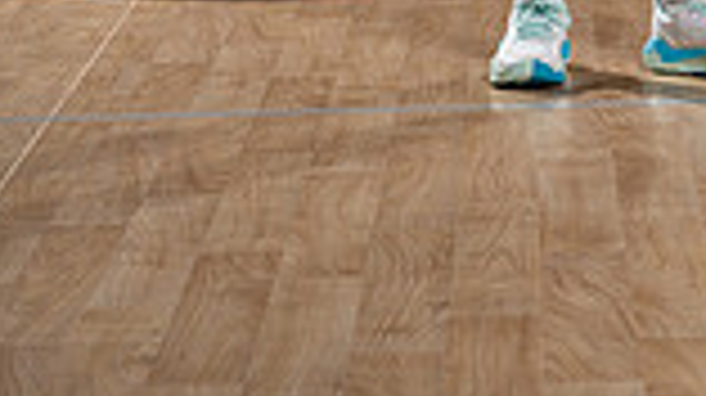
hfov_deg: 10.2
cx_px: 544
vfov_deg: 5.5
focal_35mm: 210
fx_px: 3928
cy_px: -590
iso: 100
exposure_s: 1/250
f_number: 8
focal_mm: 70
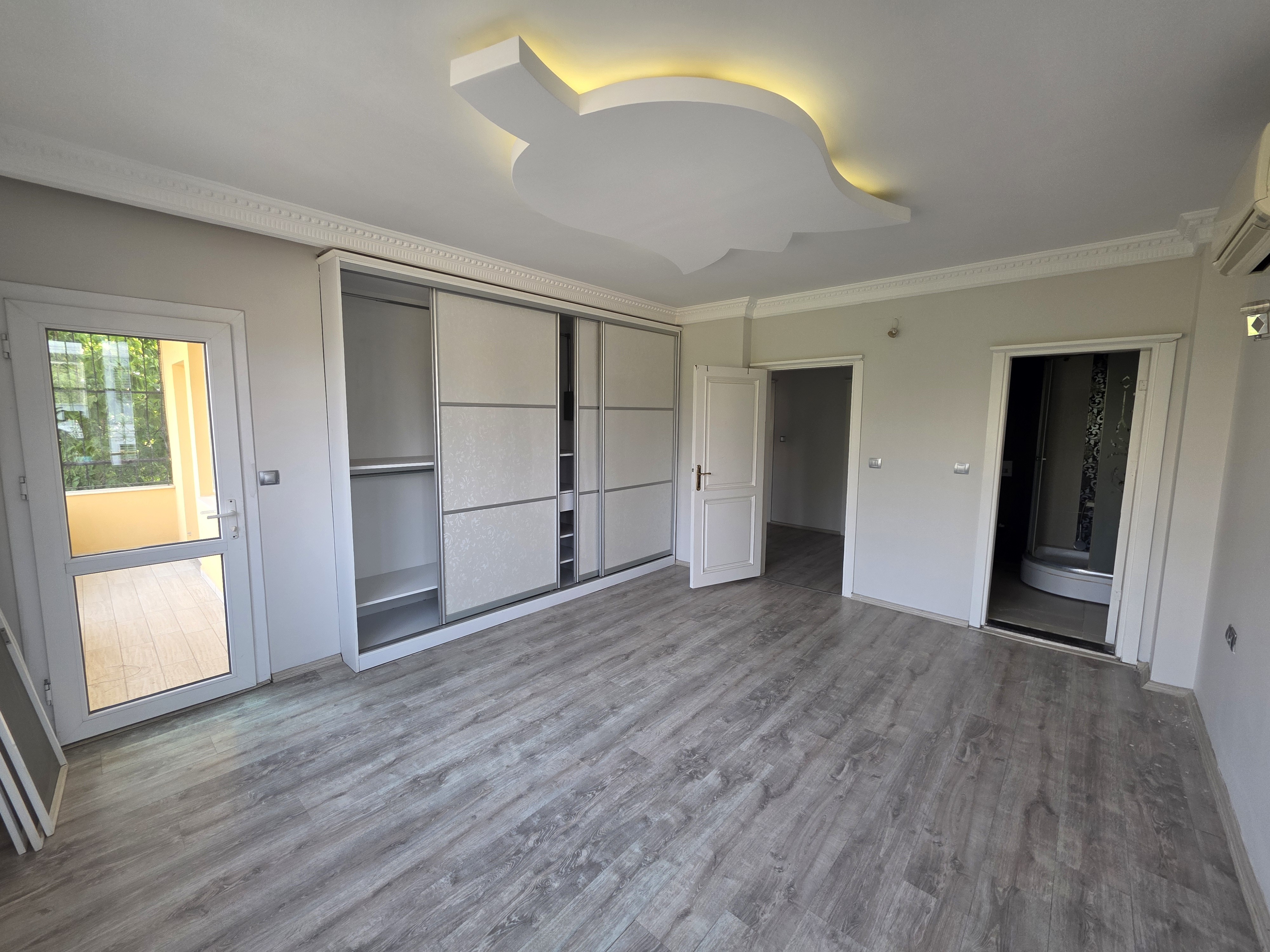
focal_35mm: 13
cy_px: 476
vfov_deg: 89.9
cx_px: 635
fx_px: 477
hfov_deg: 106.2
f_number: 1.9
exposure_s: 1/100
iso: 80
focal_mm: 2.2
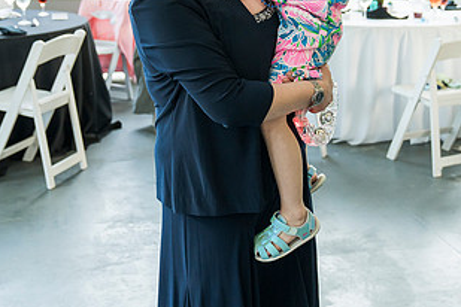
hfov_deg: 32.4
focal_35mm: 62
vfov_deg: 21.4
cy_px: 34
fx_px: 794
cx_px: 251
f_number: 3.5
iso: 1250
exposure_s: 1/200
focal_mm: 33
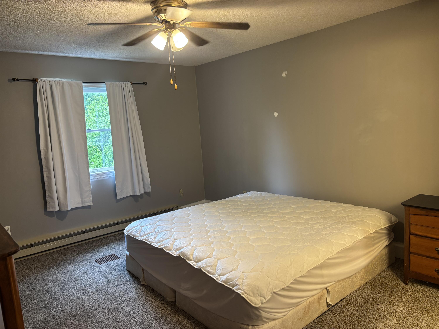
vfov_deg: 53.1
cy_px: 164
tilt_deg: -6.6
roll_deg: +3.6
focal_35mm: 26
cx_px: 220
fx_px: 330
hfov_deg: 67.3
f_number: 1.6
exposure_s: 1/60
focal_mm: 5.96
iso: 200
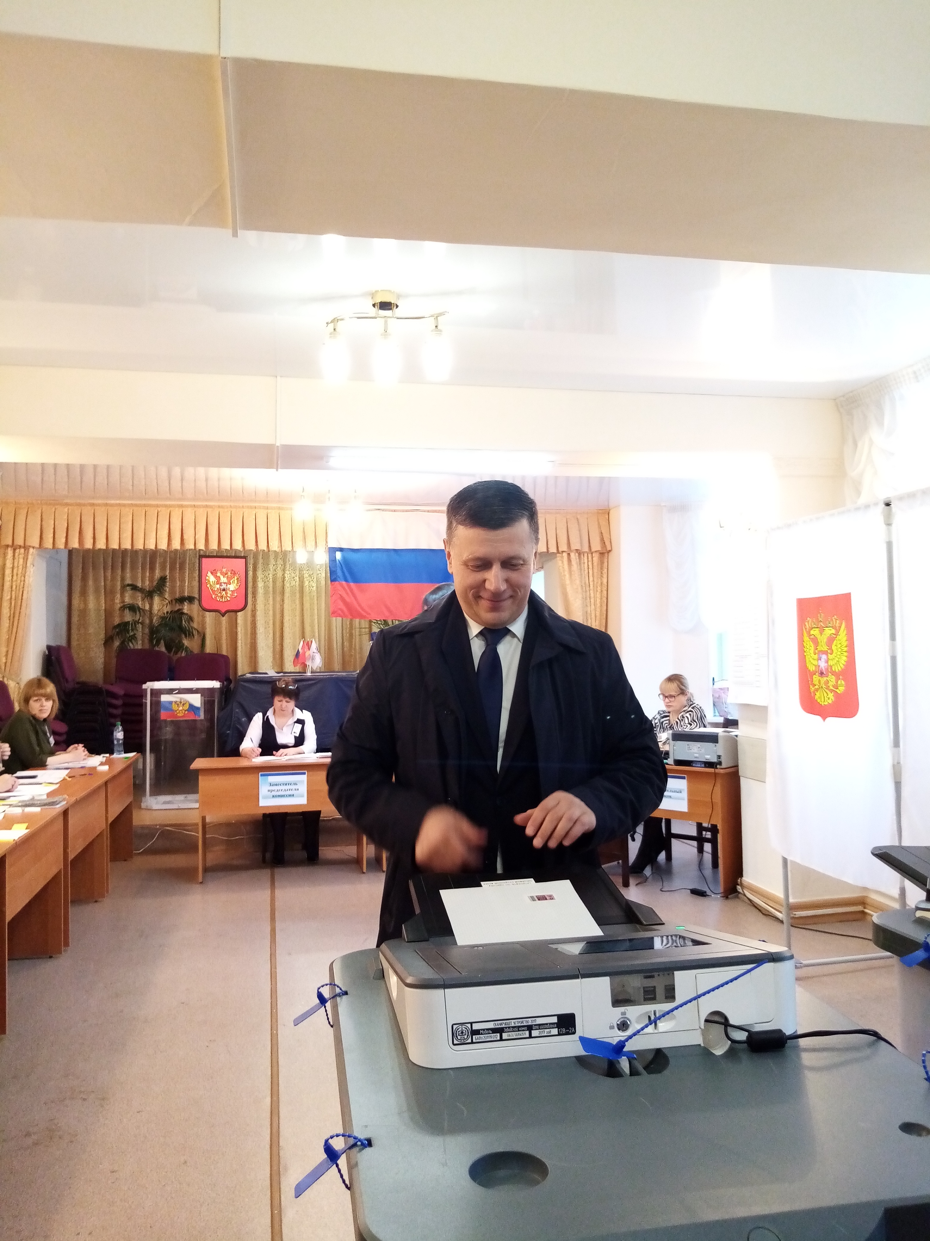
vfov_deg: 67.3
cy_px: 620
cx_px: 465
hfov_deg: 53.1
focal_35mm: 26
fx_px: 931
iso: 384
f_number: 1.8
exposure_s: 1/33.3
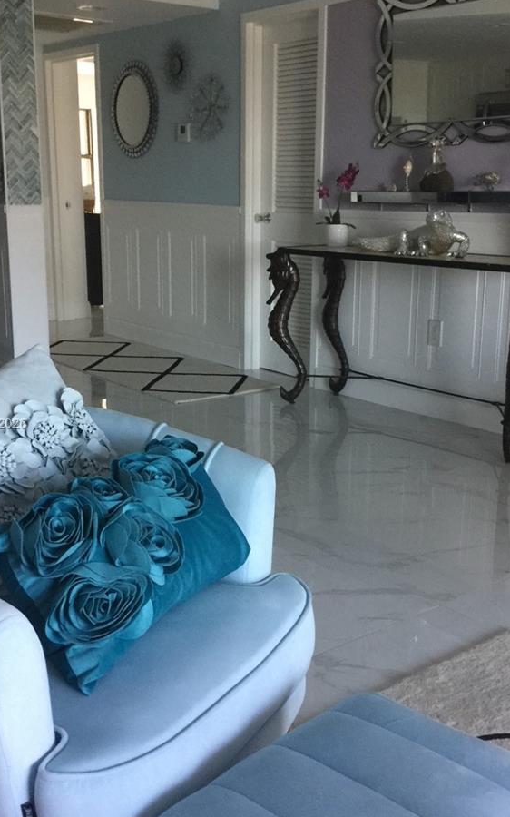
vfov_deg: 48.2
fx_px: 912
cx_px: 267
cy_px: 425
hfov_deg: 31.2
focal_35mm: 41
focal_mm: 4.15
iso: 100
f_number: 2.2
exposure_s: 1/10
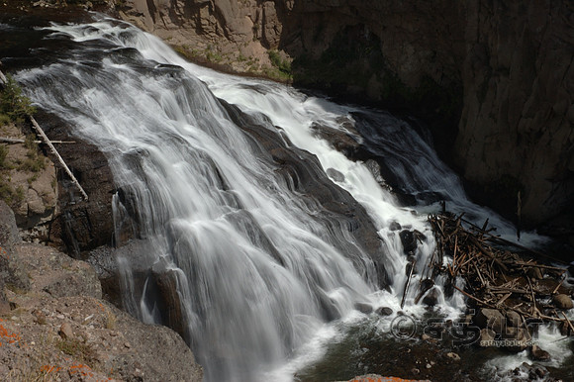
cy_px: 191
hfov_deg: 33.4
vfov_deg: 22.6
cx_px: 287
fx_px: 956
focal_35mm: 60
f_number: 29
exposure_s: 1/5
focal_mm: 40
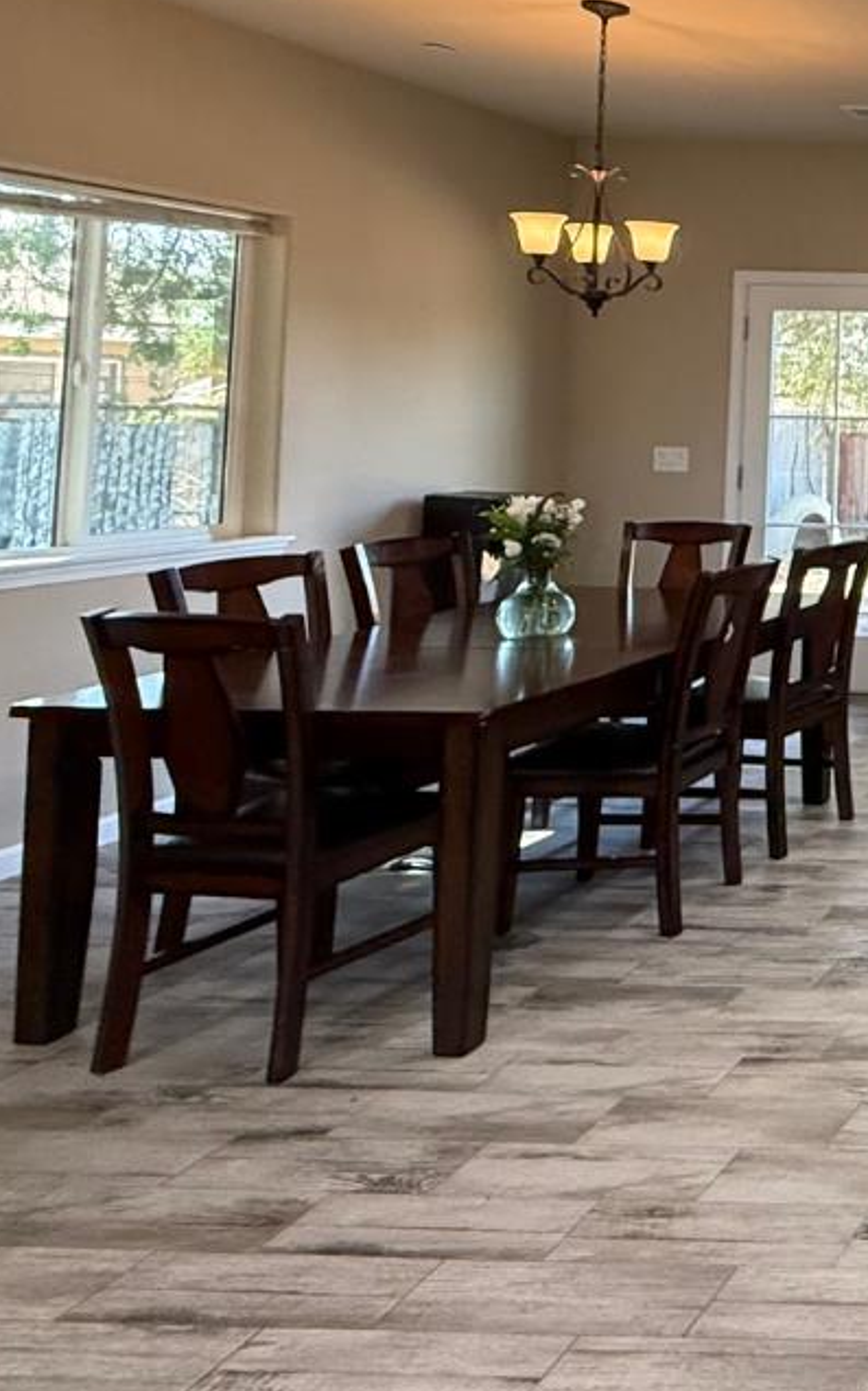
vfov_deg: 53.0
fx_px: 1326
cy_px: 360
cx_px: 1377
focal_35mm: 35
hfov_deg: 25.1
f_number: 2.2
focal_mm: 2.22
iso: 400
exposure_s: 1/120
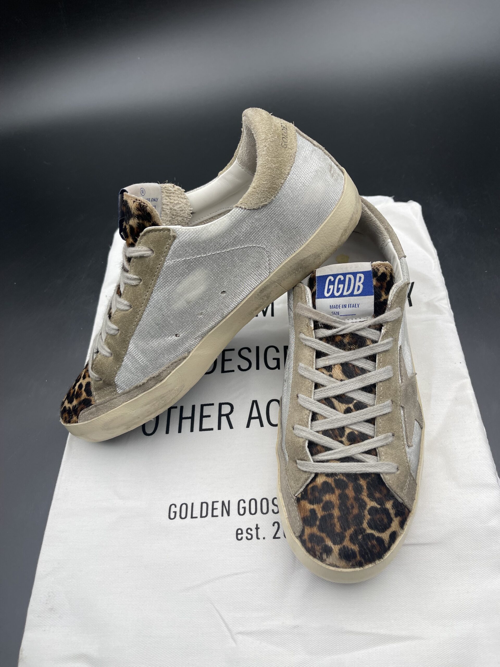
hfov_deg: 53.1
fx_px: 501
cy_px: 334
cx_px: 250
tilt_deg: -56.8
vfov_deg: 67.3
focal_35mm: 26
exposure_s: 1/521
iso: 32
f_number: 1.6
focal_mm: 5.1
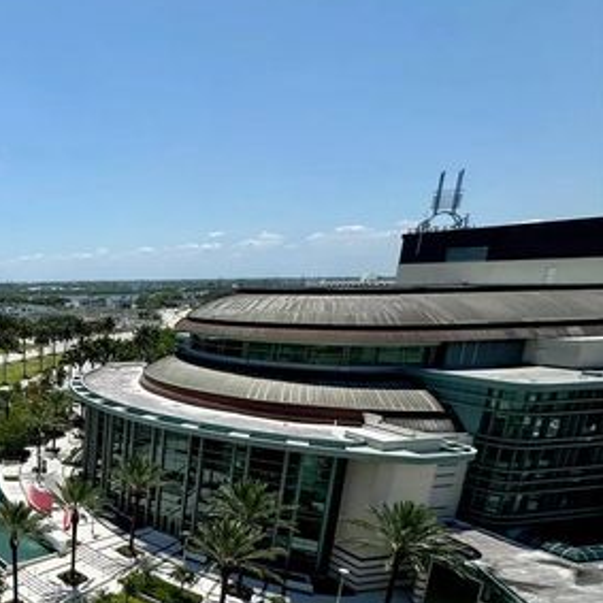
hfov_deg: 43.1
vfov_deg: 55.7
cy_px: 415
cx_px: -75
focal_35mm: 28
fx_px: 552
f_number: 2.2
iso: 50
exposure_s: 1/3300
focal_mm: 2.22
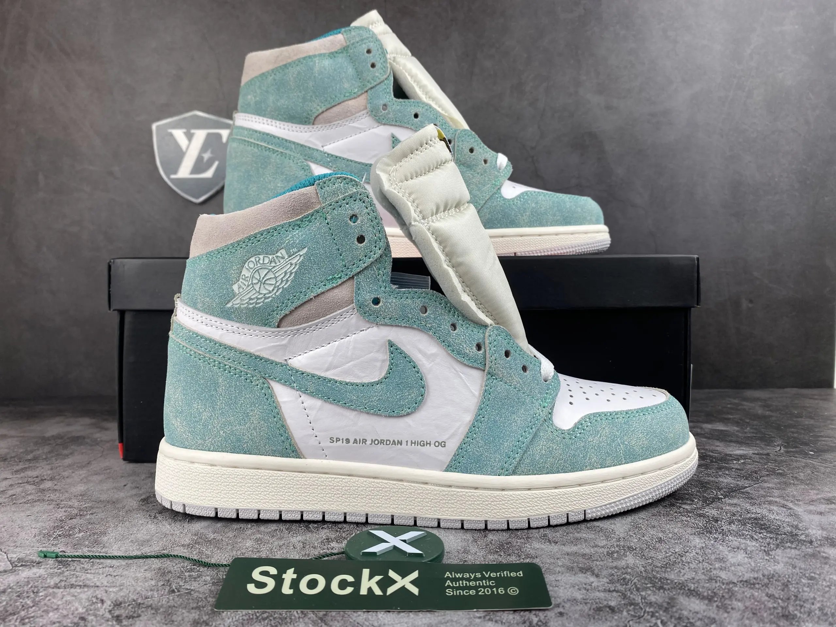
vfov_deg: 53.1
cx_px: 418
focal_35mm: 26
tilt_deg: -2.9
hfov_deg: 67.3
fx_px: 628
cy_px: 314
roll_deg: +0.0
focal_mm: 4.25
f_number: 1.8
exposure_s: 1/175
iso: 32
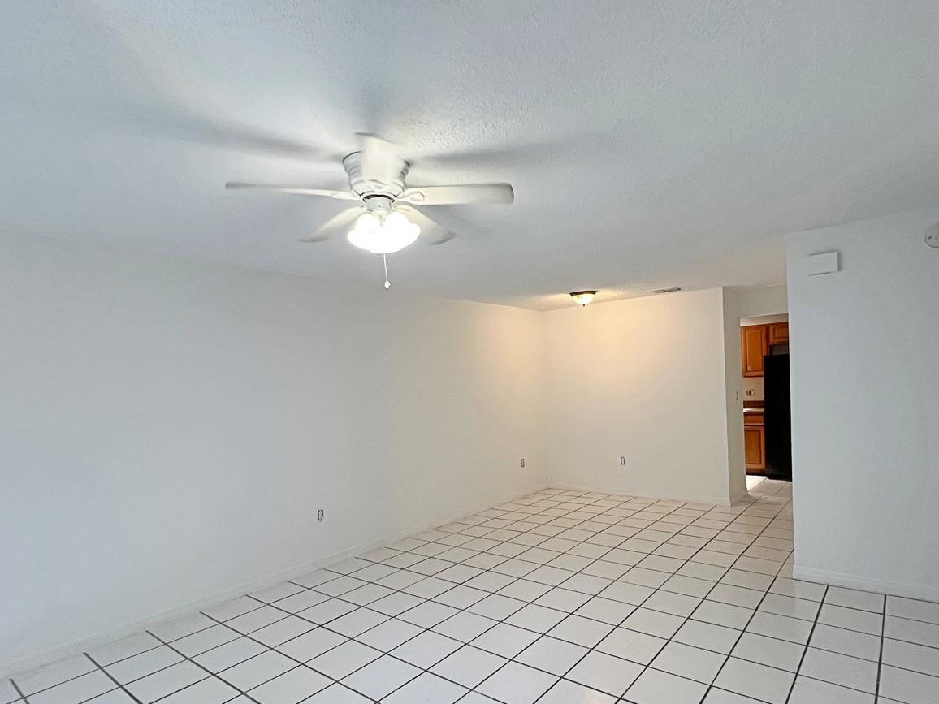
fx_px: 488
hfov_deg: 87.5
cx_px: 514
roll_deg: +2.6
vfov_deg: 71.3
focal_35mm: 18
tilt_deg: -2.6
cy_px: 397
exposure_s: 1/120
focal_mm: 1.57
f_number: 1.8
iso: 250
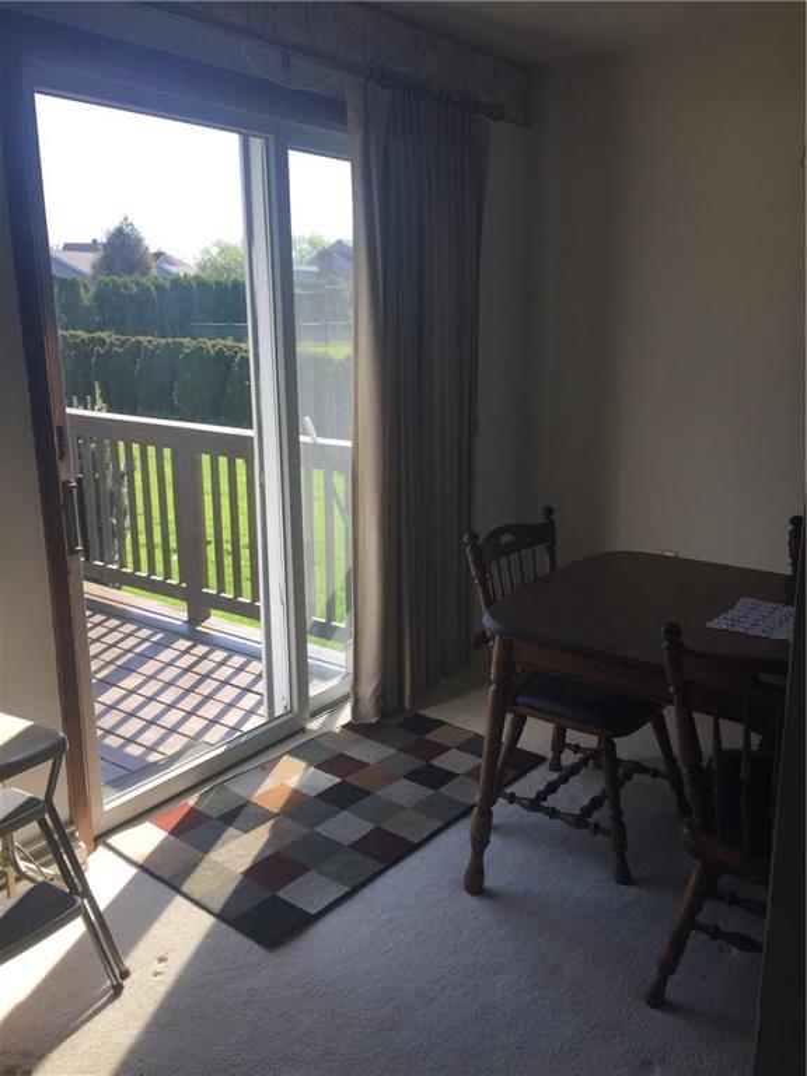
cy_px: 538
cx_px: 404
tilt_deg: -11.2
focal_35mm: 29
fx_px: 901
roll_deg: +1.4
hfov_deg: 48.2
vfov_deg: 61.7
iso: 32
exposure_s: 1/309
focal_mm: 4.15
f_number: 2.2
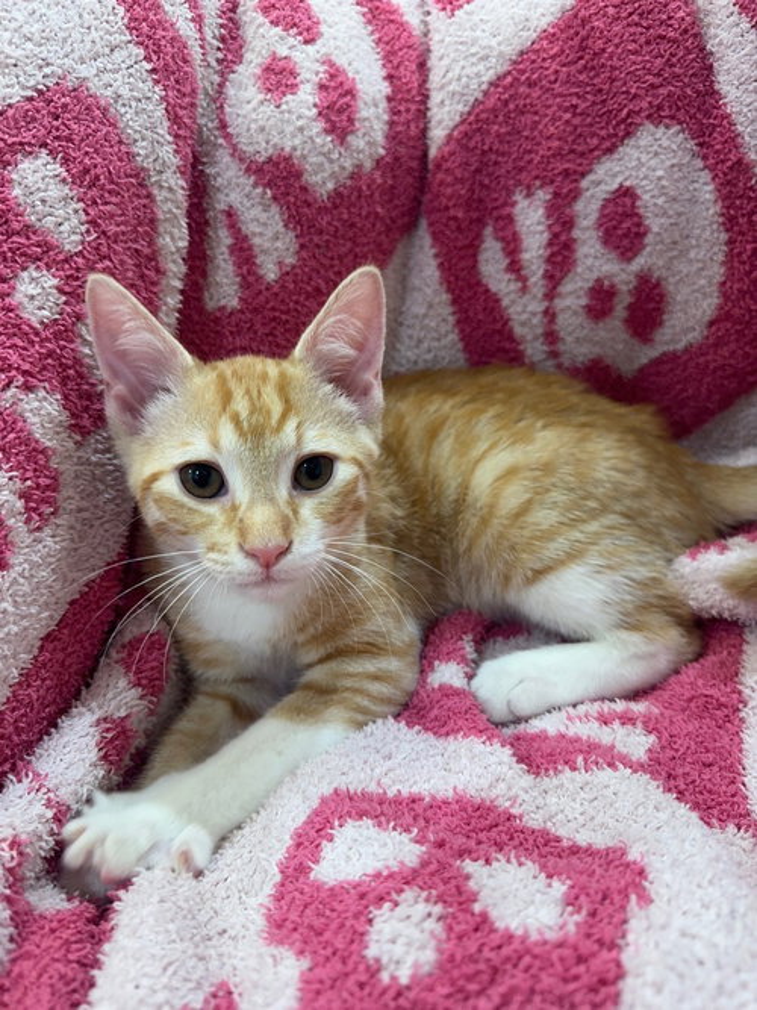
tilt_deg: -25.0
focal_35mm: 24
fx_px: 700
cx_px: 378
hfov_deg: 56.8
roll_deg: +4.9
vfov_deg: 71.6
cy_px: 505
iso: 320
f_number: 1.78
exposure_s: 1/60
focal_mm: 6.76
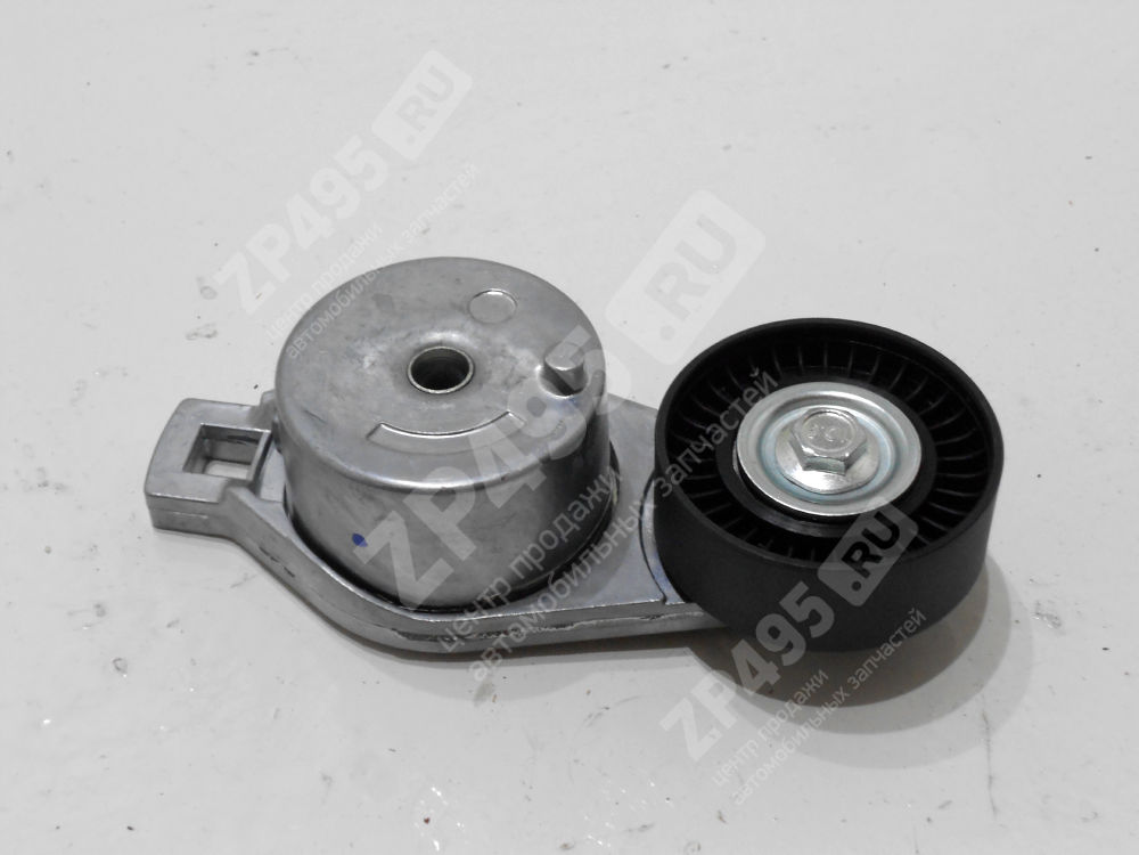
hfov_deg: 29.4
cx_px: 570
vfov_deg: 22.3
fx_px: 2172
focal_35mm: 66
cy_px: 428
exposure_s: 1/30
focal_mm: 11.8
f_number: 5.3
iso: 250
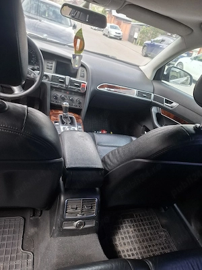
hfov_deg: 58.9
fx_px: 179
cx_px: 101
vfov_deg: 73.9
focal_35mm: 23
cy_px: 135
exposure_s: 1/143
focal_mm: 5.54
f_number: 1.8
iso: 50
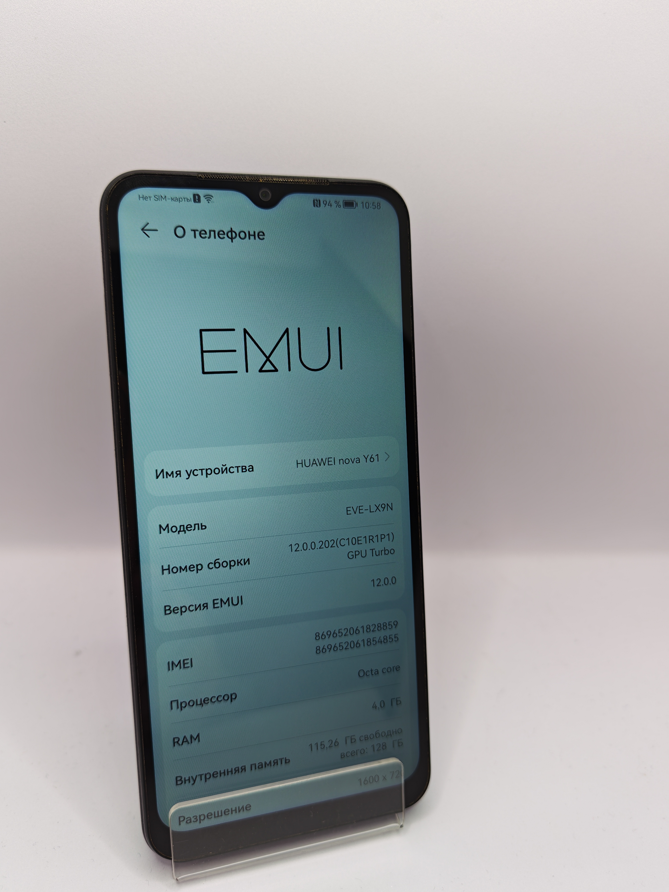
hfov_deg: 51.4
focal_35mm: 27
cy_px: 446
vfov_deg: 65.3
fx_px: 696
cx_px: 334
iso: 125
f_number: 1.9
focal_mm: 6.12
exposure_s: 1/100
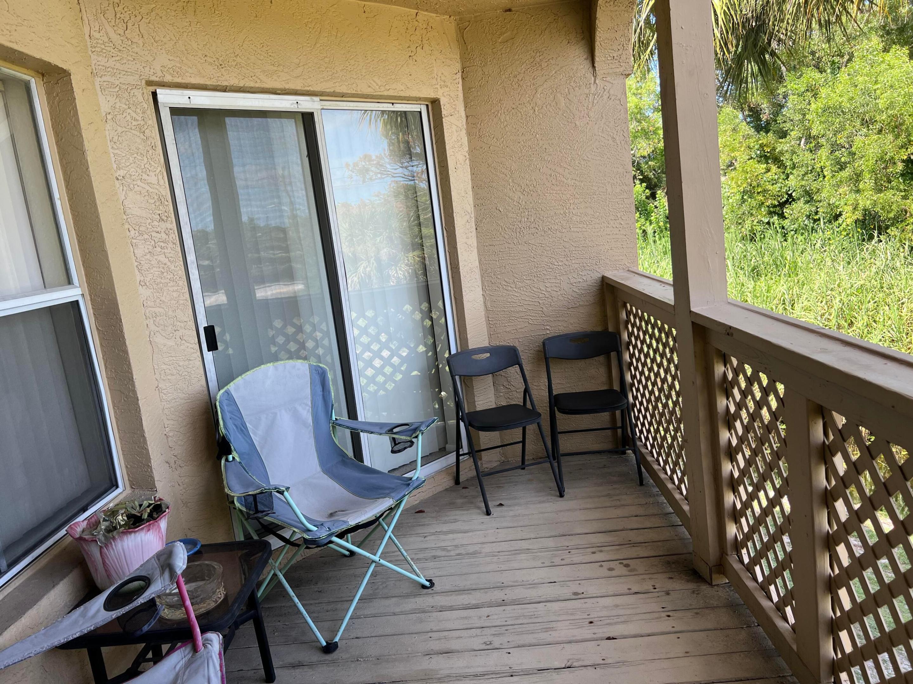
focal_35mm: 26
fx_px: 686
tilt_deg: -9.6
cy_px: 342
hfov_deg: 67.3
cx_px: 456
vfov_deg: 53.1
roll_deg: +8.0
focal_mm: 5.7
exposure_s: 1/389
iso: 50
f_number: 1.5
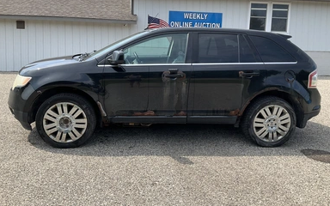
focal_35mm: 32
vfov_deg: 39.3
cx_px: 160
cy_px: 85
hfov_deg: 59.6
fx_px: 288
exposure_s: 1/1055
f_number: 1.8
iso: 25
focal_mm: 3
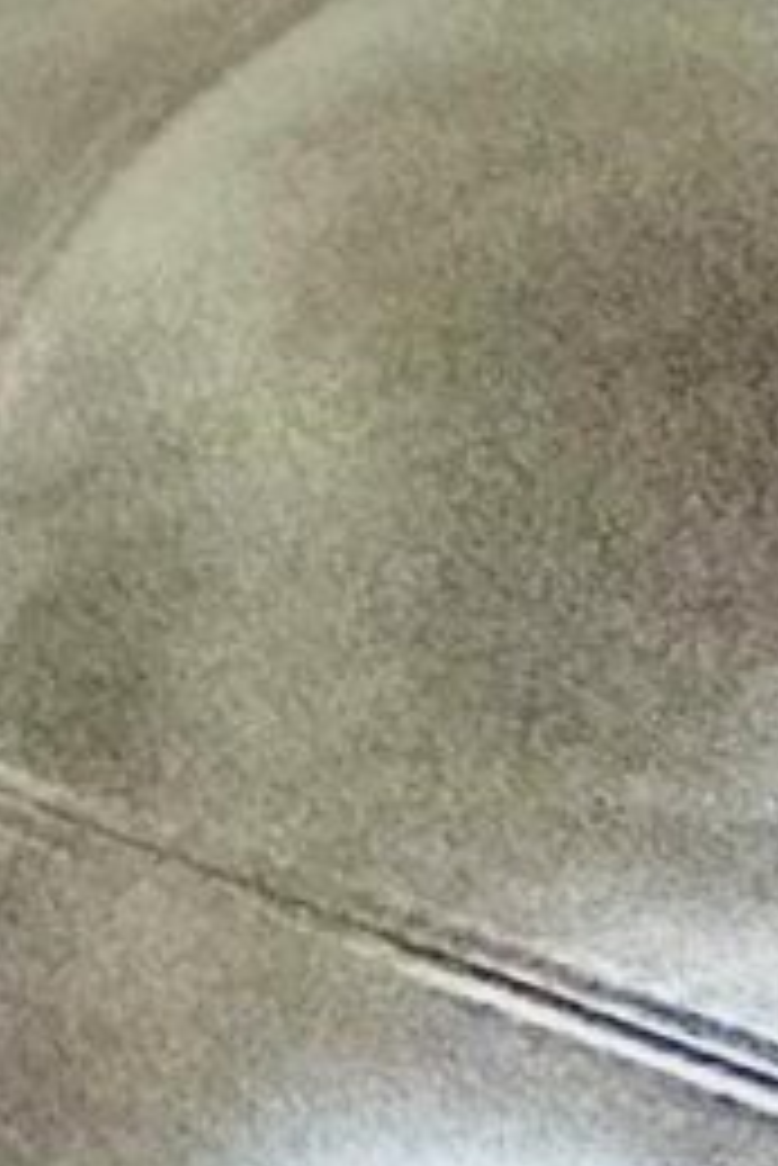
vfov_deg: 13.1
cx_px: -4731
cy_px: -797
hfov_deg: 4.3
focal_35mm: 144
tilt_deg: +3.9
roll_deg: +0.0
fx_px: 4661
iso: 125
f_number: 2.2
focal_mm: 2.22
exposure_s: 1/99
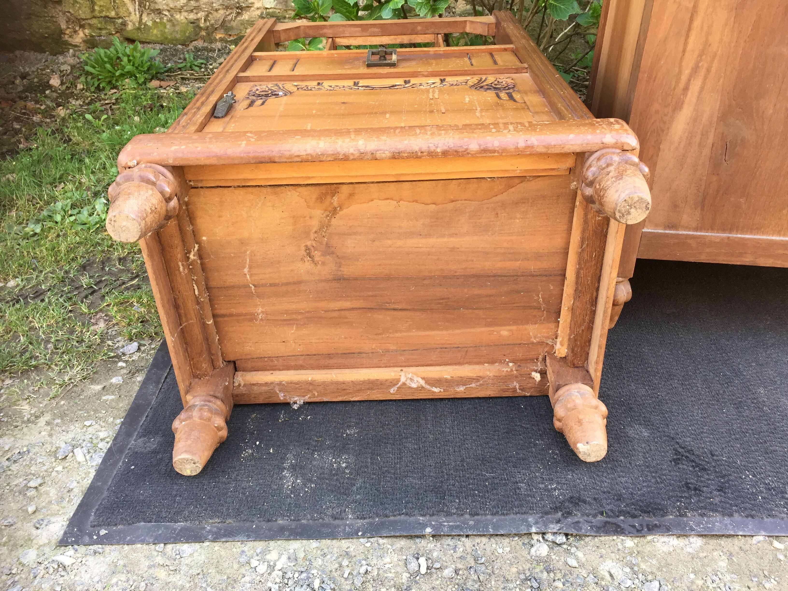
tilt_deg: -31.2
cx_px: 394
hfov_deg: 61.7
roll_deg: -0.3
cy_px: 296
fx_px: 660
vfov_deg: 48.2
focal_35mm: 29
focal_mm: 4.15
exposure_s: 1/100
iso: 50
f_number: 2.2
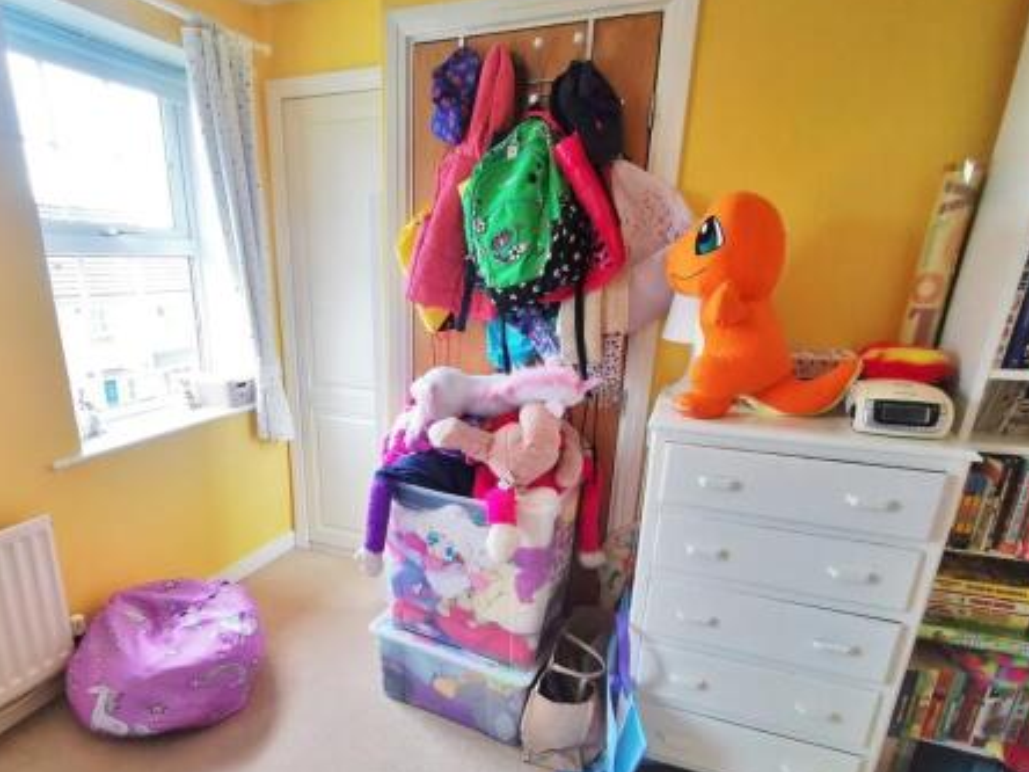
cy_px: 474
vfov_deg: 62.7
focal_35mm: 21
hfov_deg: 78.4
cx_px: 432
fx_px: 624
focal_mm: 2.35
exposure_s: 1/100
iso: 160
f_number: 2.2
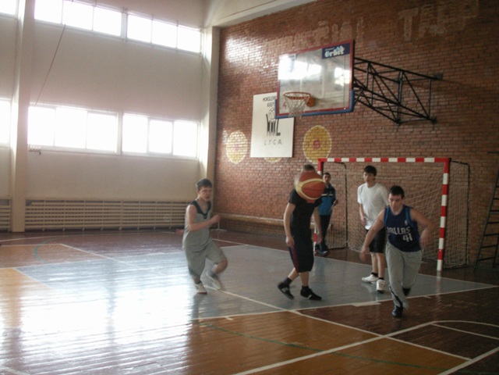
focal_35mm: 37
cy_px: 188
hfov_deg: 50.1
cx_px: 250
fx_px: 533
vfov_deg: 38.7
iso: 160
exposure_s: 1/40
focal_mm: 7.7
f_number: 3.5
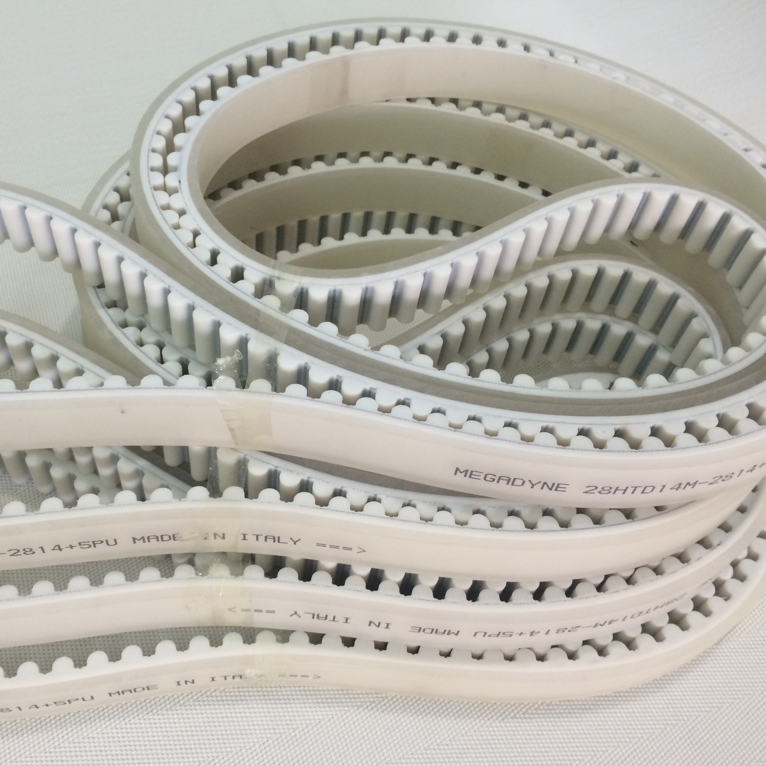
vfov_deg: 47.2
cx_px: 329
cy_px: 391
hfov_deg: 47.1
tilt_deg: -55.8
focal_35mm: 35
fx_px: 876
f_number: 2.2
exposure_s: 1/33
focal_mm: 4.15
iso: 125
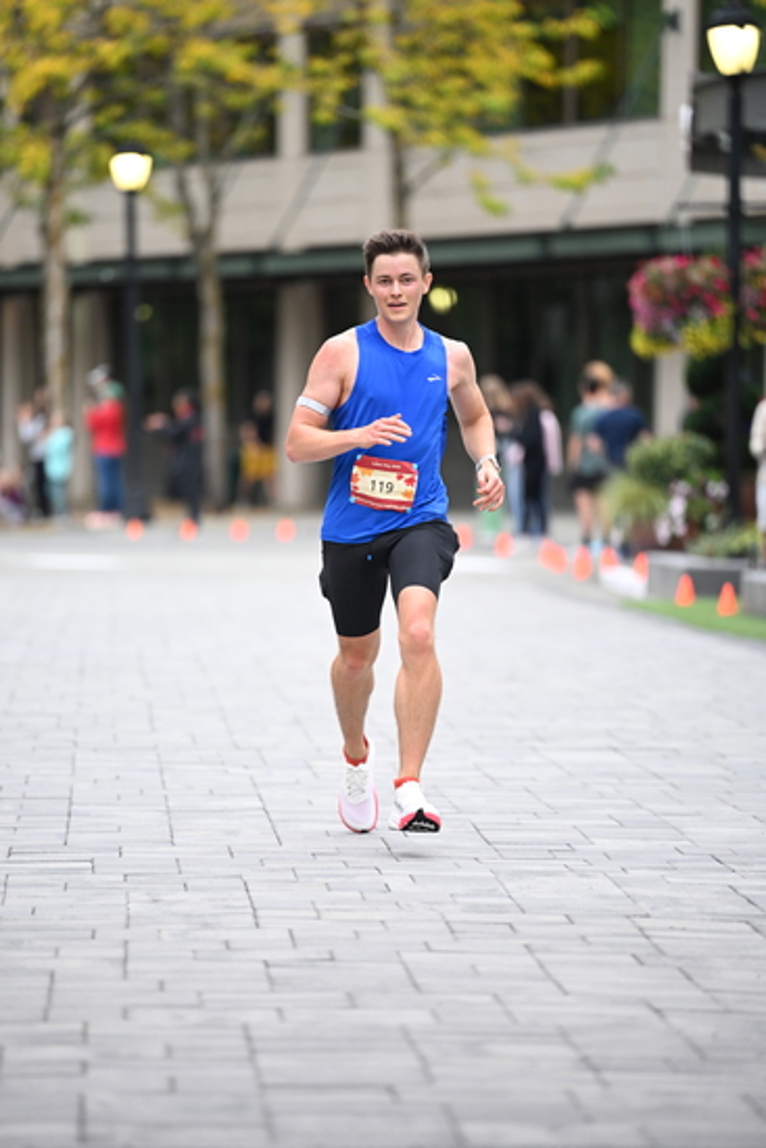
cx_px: 383
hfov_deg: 6.9
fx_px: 6379
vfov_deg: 10.3
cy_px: 574
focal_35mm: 200
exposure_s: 1/800
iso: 1600
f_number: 2.8
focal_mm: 200
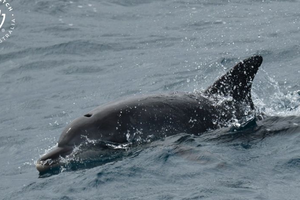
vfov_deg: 4.6
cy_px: 108
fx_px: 2483
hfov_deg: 6.9
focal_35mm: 298
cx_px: 135
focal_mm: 260
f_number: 5.6
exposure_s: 1/8000
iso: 800
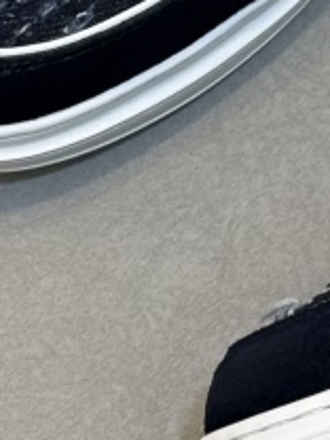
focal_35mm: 332
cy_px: -192
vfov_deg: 5.9
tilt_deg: -72.3
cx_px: 491
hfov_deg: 4.5
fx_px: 4220
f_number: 1.78
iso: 125
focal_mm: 6.76
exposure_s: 1/100
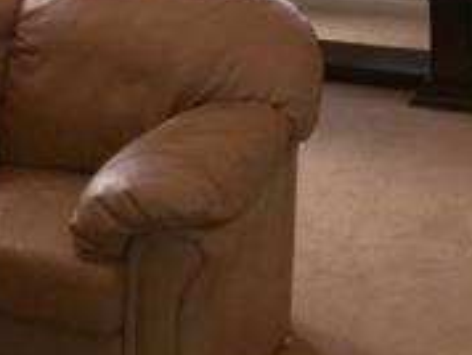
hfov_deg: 18.7
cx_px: 98
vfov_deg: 13.7
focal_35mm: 104
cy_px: -125
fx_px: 1420
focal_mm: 4.15
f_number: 2.2
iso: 32
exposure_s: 1/81
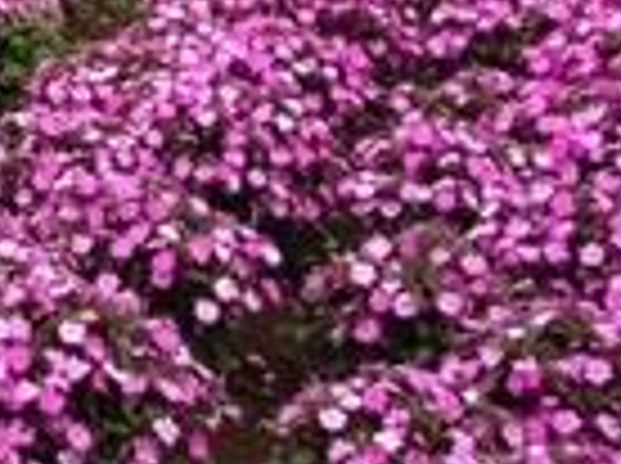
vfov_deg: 12.5
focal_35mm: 117
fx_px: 2095
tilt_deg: -18.4
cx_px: -223
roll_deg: -0.1
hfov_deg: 15.9
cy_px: -9
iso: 50
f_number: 2.4
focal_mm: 4.12
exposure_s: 1/244
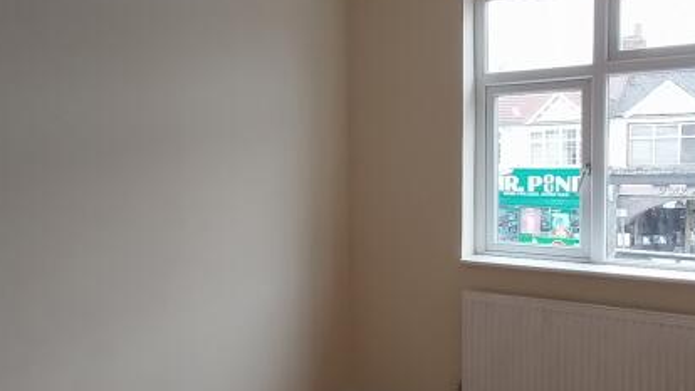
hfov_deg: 56.5
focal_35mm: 35
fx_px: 645
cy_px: 191
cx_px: 311
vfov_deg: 33.7
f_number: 2.2
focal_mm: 1.13
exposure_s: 1/110
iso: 64
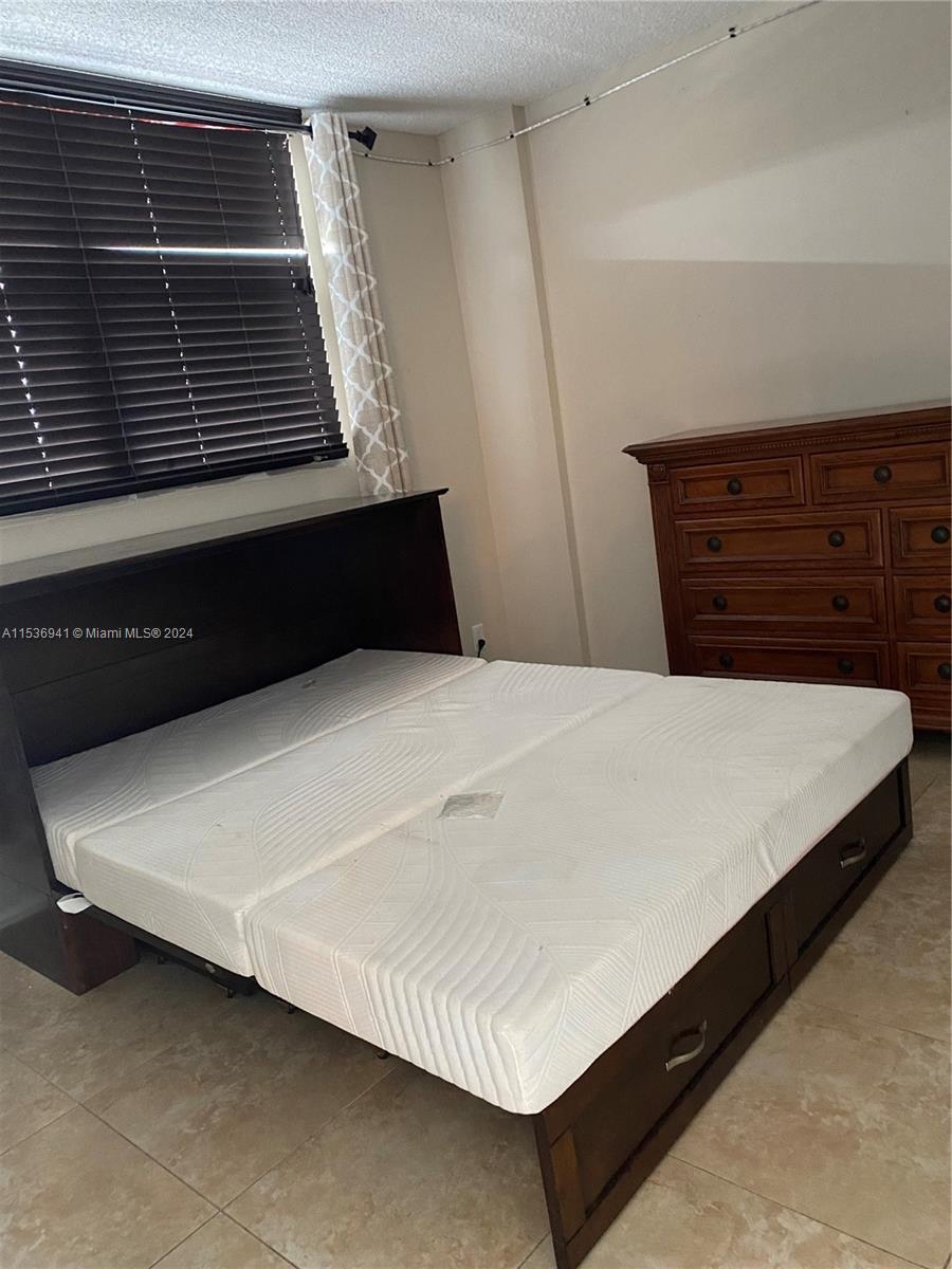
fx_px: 953
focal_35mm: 26
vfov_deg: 67.3
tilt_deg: -10.1
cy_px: 634
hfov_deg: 53.1
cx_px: 476
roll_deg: +8.9
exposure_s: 1/30
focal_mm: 4.25
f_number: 1.8
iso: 500
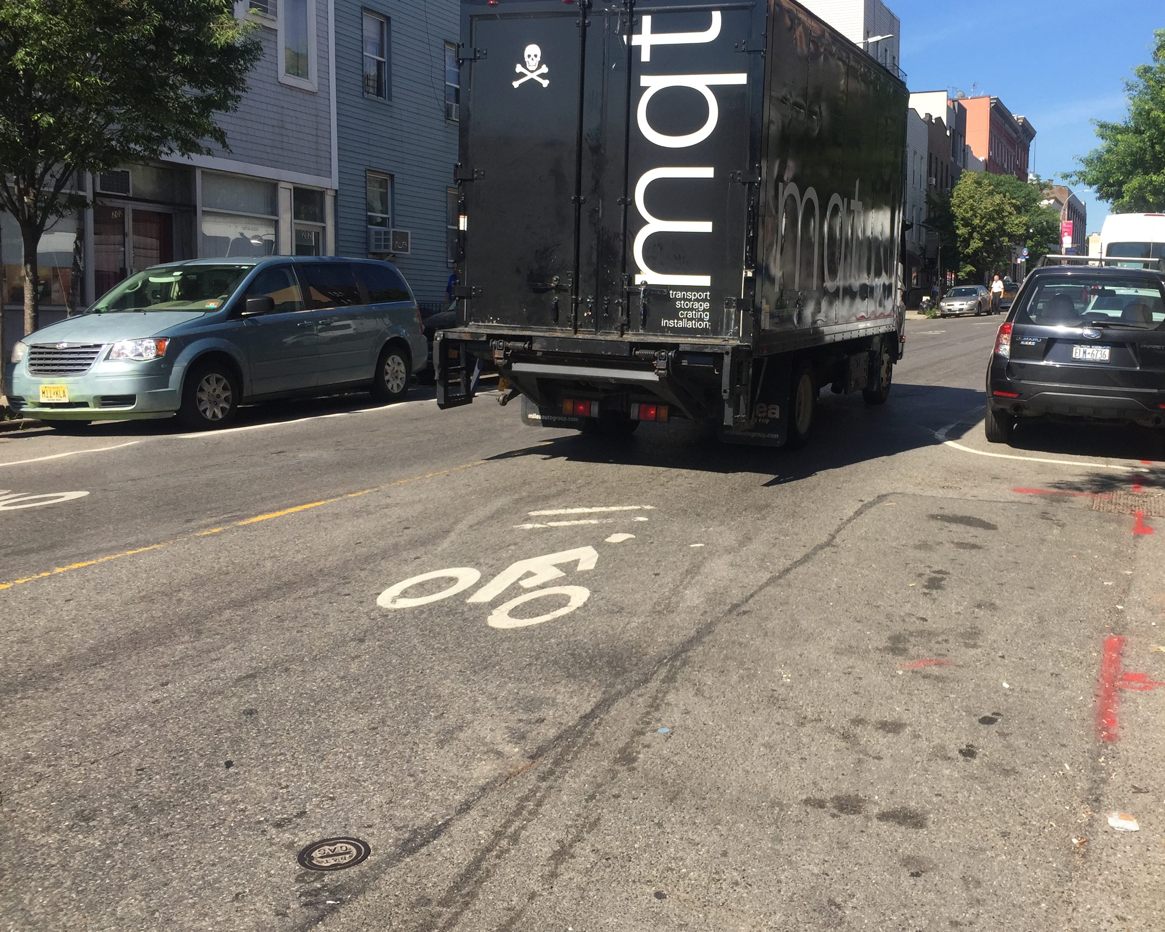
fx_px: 1207
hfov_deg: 51.1
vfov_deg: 42.1
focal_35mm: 35
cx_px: 708
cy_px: 400
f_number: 2.2
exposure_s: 1/1319
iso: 32
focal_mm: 4.15
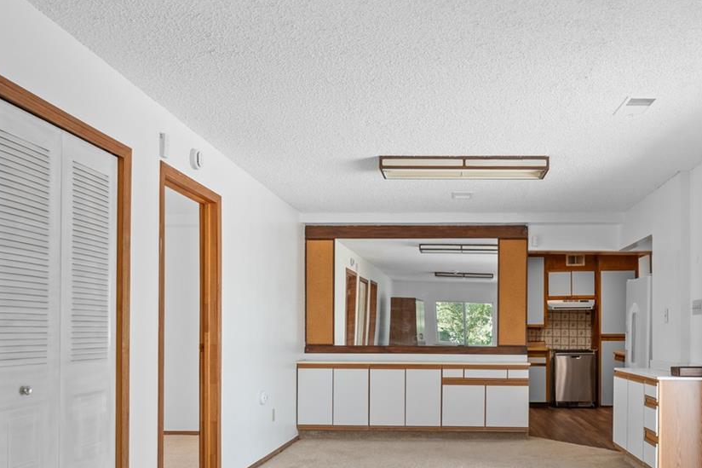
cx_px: 442
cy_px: 336
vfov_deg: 39.2
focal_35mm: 33
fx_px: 643
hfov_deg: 56.5
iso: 1000
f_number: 8
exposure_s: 1/30
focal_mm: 17
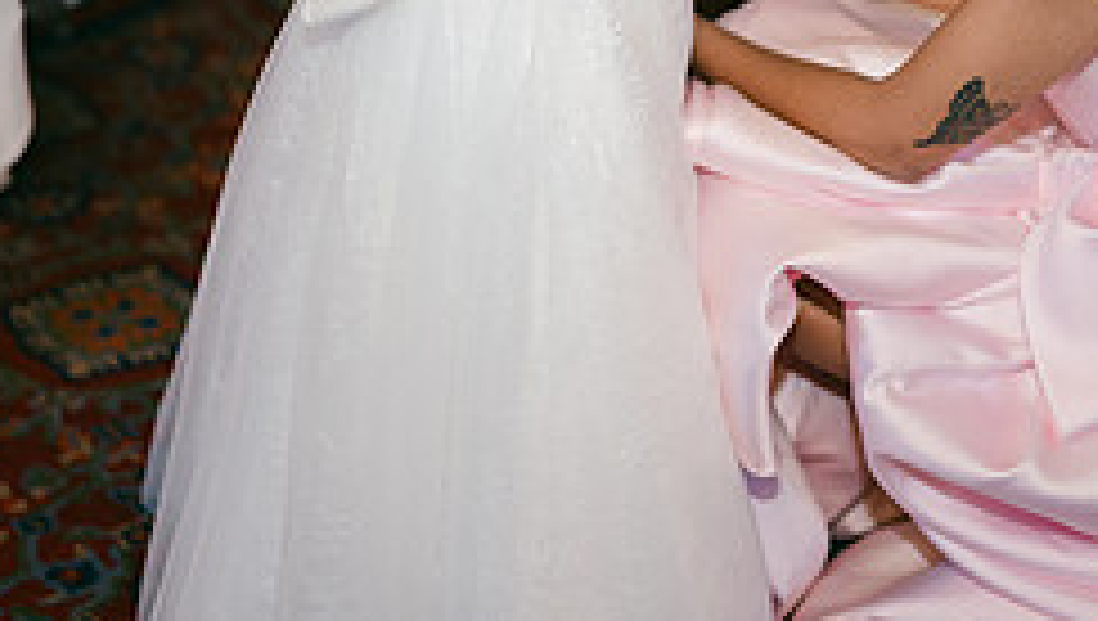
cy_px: 7
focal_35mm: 87
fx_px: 2536
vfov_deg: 13.8
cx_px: 630
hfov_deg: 24.4
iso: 640
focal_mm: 35
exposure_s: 1/125
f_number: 1.2
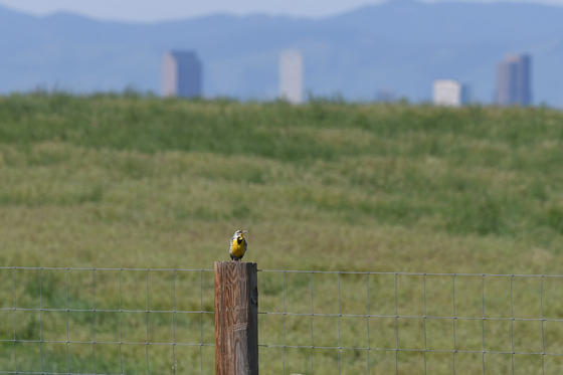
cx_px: 282
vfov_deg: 3.5
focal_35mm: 390
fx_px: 6097
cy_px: 188
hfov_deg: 5.3
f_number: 8
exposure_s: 1/400
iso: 100
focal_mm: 260
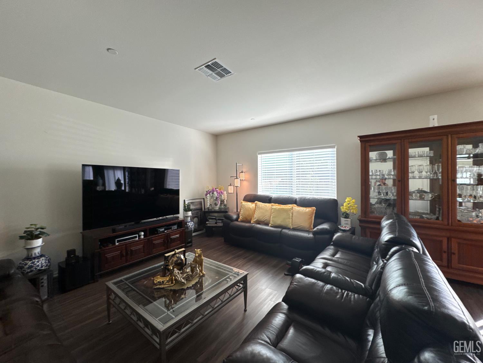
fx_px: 195
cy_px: 182
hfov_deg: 102.1
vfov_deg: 85.7
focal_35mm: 14
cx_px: 242
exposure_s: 1/120
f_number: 2.2
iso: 64
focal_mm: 2.22
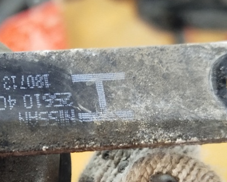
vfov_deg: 20.1
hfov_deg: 24.7
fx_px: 511
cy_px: 123
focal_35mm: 76
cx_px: 51
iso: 500
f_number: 1.7
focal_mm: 5.31
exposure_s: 1/17
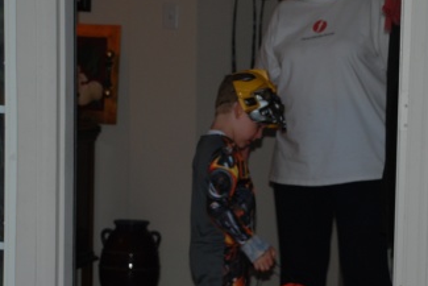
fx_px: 1689
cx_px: 337
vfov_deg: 9.7
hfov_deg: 14.4
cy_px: 212
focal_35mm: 142
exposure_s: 1/60
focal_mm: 48
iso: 200
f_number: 4.8
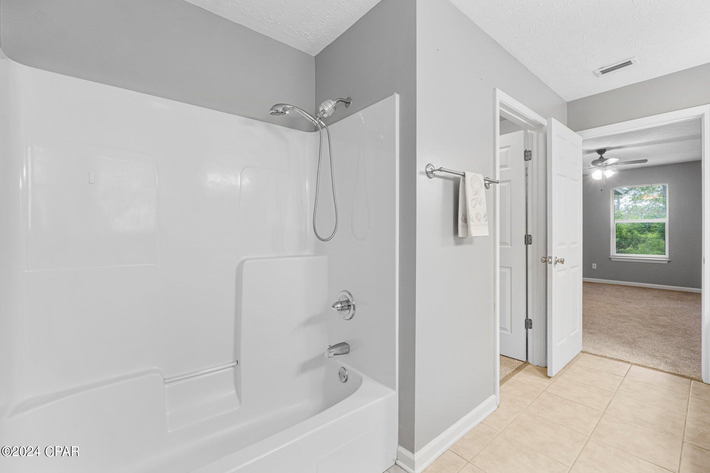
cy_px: 236
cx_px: 355
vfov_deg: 77.3
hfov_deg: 100.4
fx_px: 296
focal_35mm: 15
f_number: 9
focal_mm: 10
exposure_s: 1/10
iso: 400
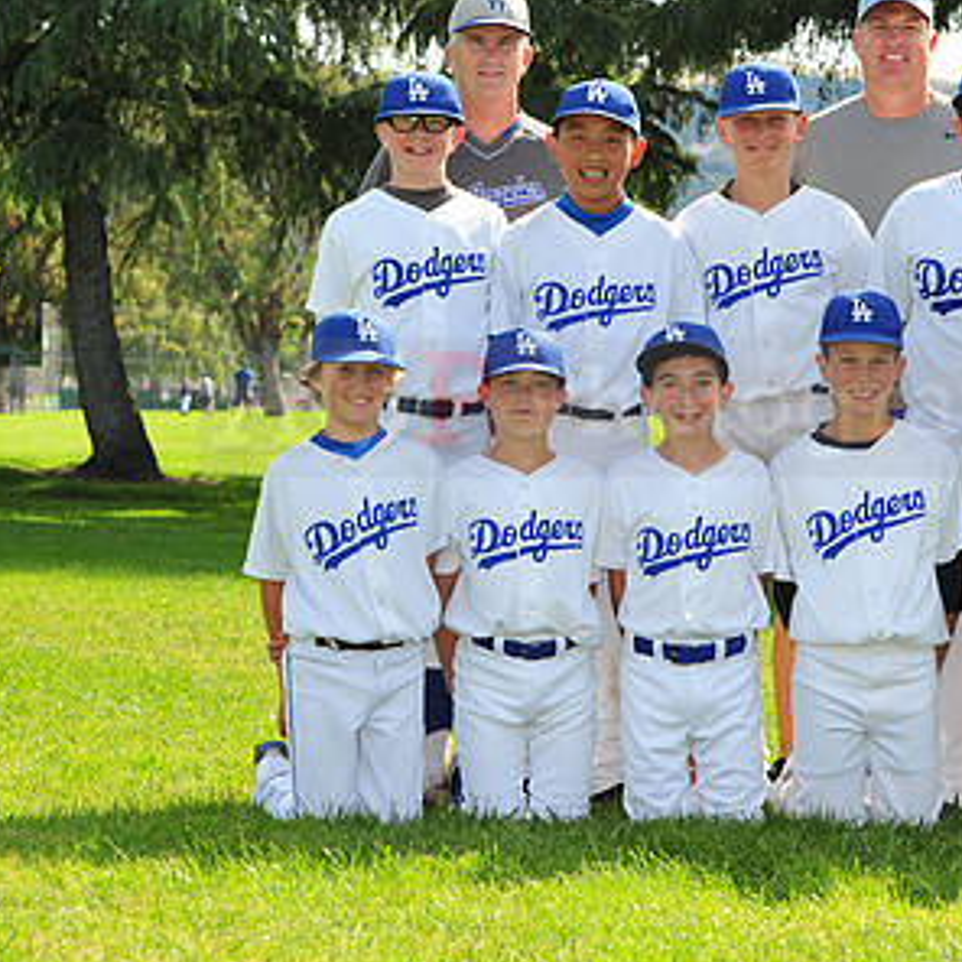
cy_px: 380
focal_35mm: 133
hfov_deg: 13.1
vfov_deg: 13.1
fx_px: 4182
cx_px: 744
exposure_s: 1/500
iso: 320
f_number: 8
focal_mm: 80
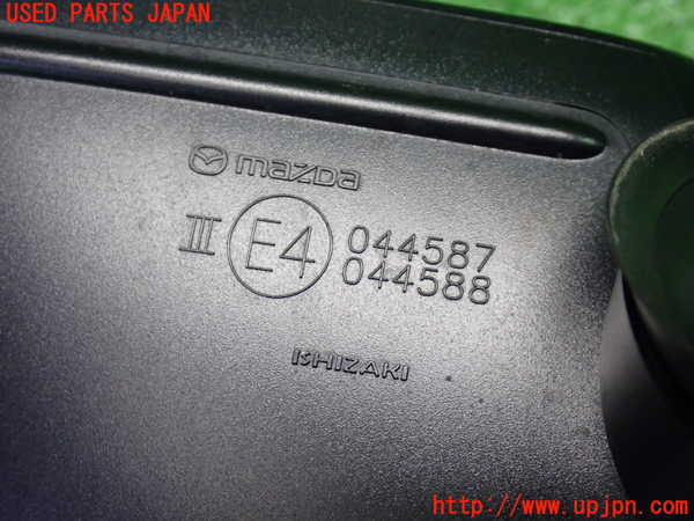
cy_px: 260
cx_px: 347
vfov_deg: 27.0
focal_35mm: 54
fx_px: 1083
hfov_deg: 35.5
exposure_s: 1/50
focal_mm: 9.65
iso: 800
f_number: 3.3
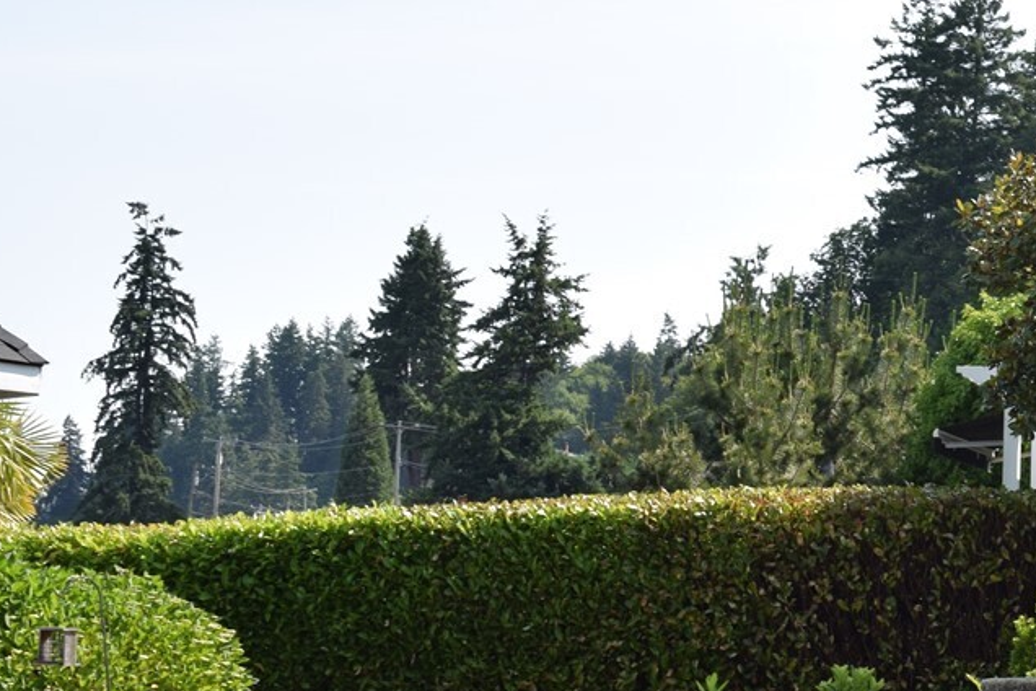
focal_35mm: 96
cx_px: 1332
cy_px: 425
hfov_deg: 19.6
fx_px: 2762
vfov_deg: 14.2
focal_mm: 24
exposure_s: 1/200
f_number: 7.1
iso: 100
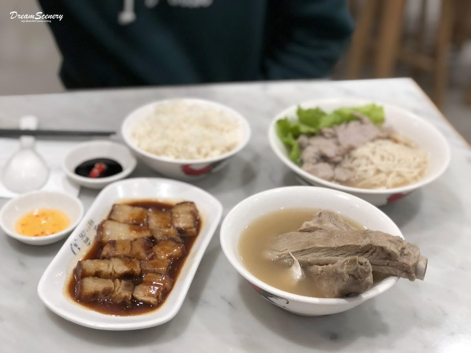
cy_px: 176
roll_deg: -3.7
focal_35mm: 57
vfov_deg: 25.7
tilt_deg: -34.8
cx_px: 236
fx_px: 776
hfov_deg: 33.8
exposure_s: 1/30
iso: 64
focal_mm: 6.6
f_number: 2.8
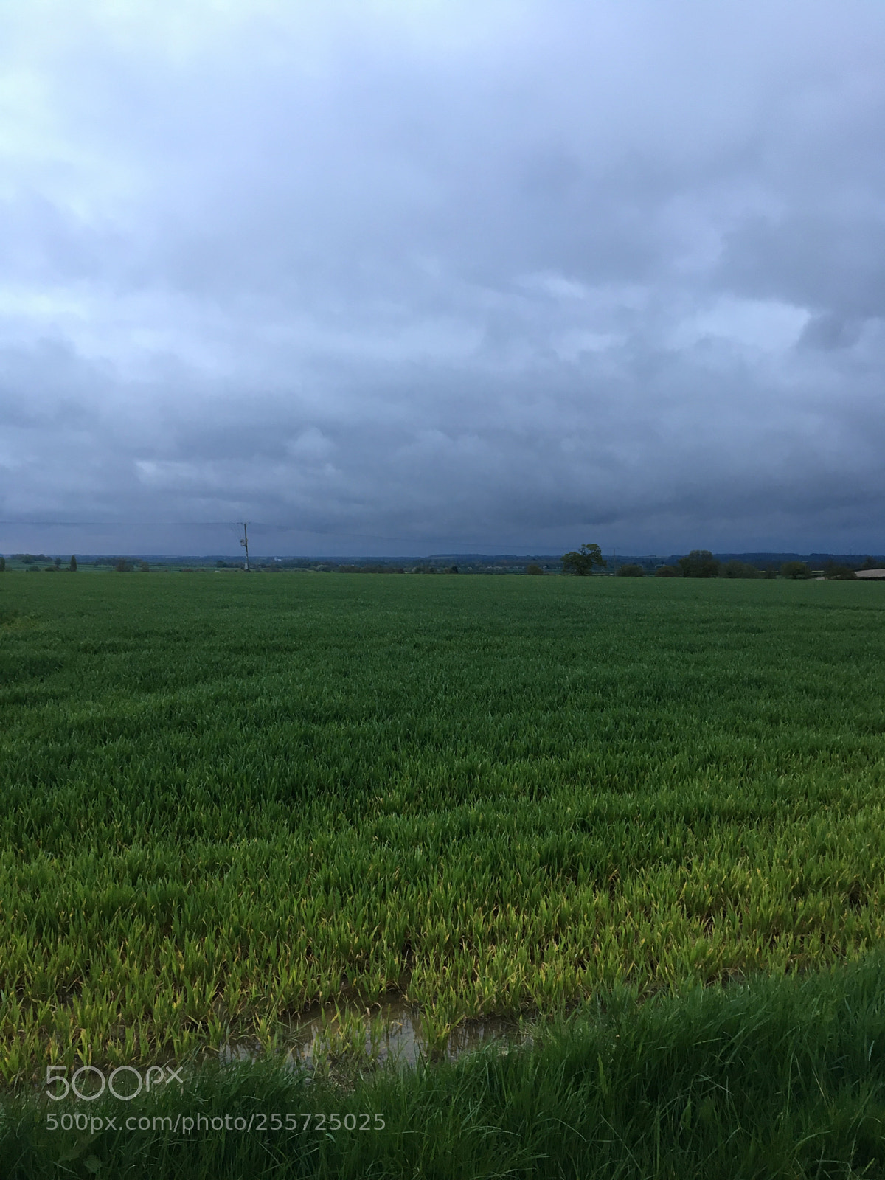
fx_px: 989
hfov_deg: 48.2
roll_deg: +0.1
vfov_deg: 61.7
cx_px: 442
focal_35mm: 29
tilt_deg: -1.5
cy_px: 590
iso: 64
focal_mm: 4.15
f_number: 2.2
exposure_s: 1/33
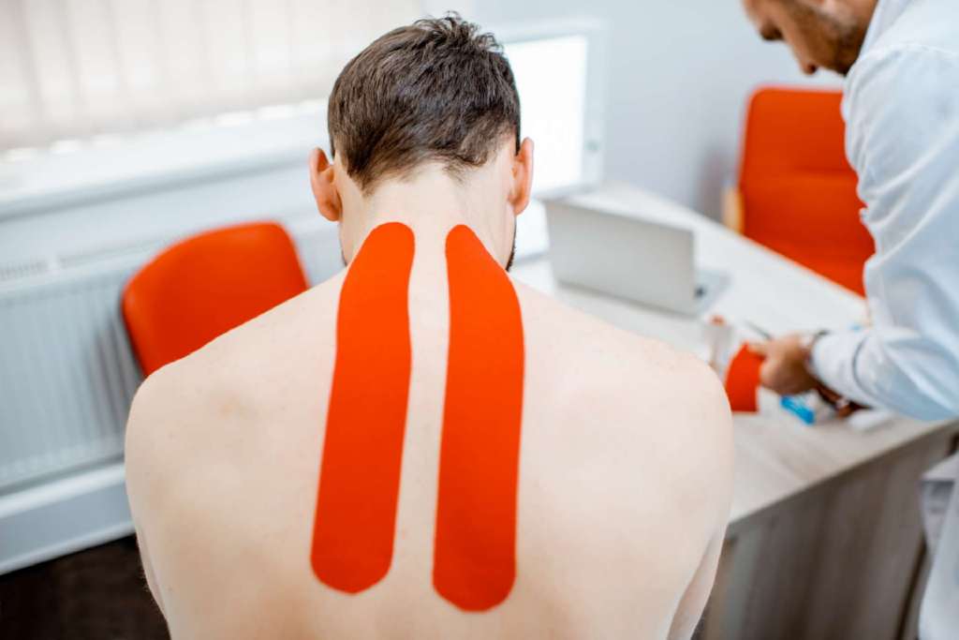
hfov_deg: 54.4
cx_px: 480
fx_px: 932
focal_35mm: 35
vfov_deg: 37.9
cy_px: 320
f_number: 2.2
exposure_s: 1/160
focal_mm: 35
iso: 250
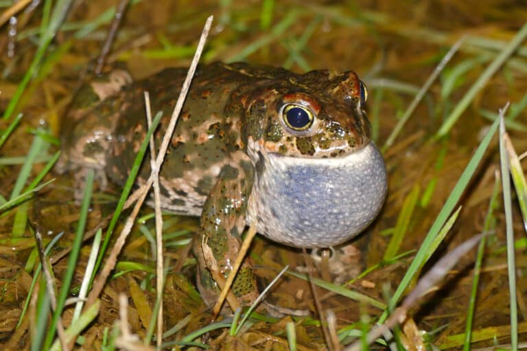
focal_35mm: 550
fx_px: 8051
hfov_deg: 3.7
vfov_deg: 2.5
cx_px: 264
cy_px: 176
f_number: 4
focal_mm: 146
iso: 800
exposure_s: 1/125
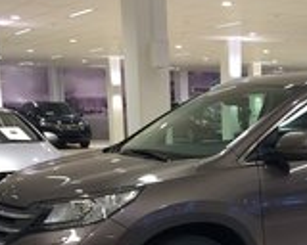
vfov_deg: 20.2
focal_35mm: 73
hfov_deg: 25.6
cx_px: 251
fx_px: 663
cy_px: 256
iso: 40
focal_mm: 4.12
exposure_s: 1/30
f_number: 2.2
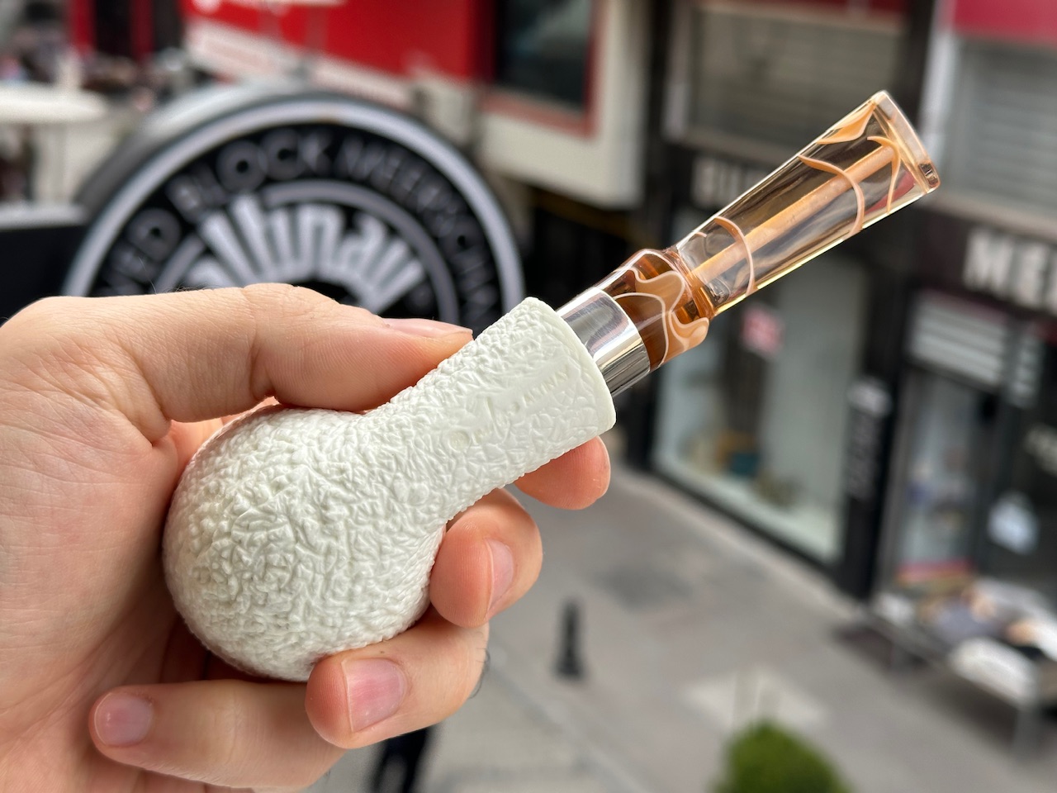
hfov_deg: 39.7
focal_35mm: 48
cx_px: 528
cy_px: 396
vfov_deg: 30.3
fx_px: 1466
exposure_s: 1/971
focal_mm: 6.86
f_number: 1.78
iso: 64
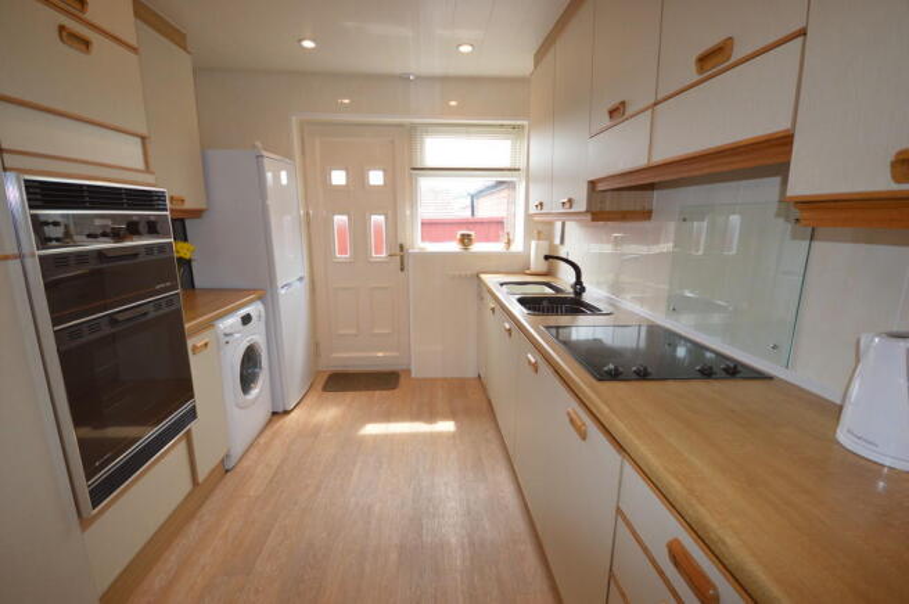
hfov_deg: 100.4
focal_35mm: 15
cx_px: 454
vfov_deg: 77.2
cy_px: 302
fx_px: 378
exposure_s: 1/100
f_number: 4
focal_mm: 10
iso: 400
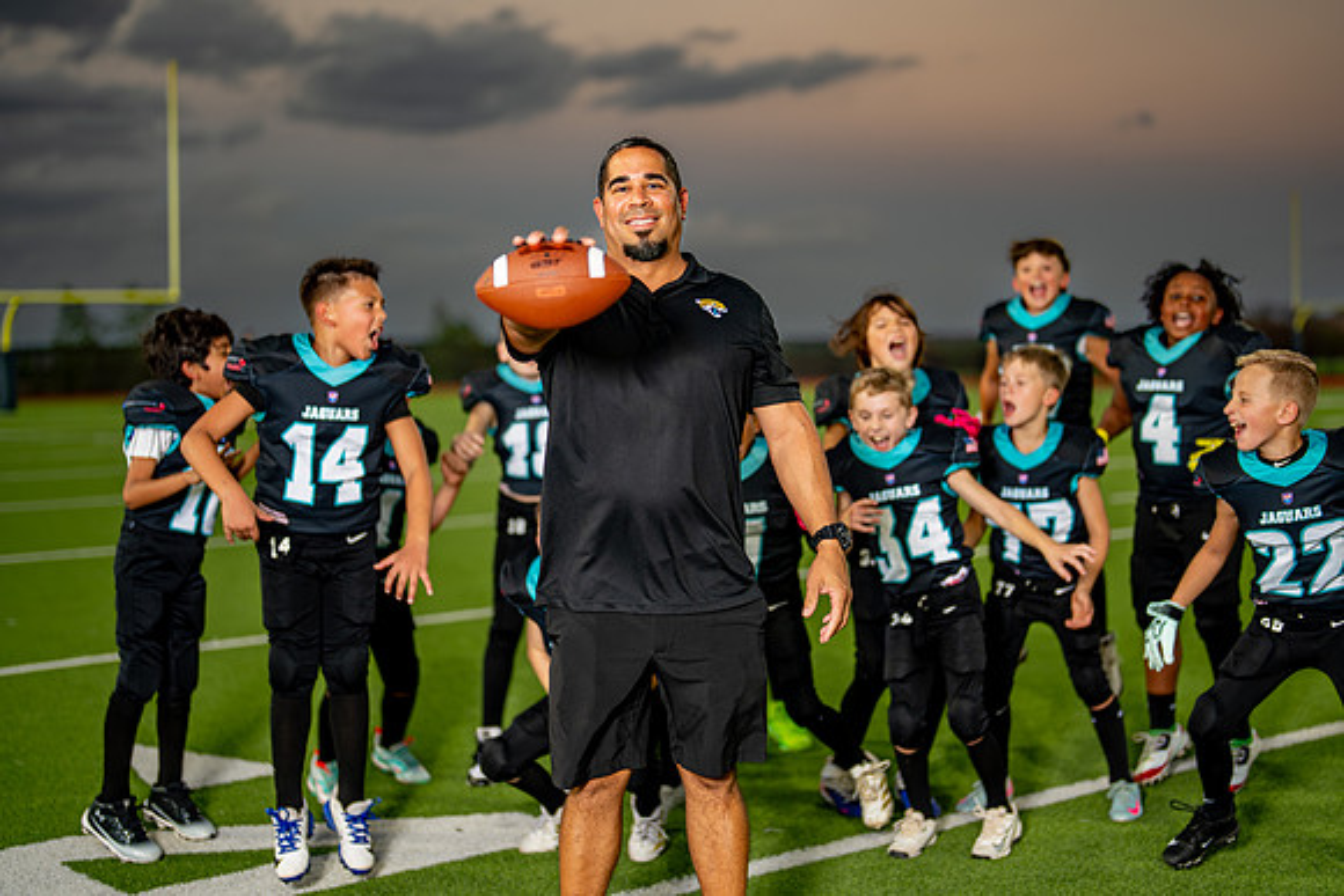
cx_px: 695
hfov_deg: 36.6
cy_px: 418
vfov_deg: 24.9
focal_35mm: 54
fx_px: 2031
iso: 160
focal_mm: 50
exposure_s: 1/400
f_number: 1.2
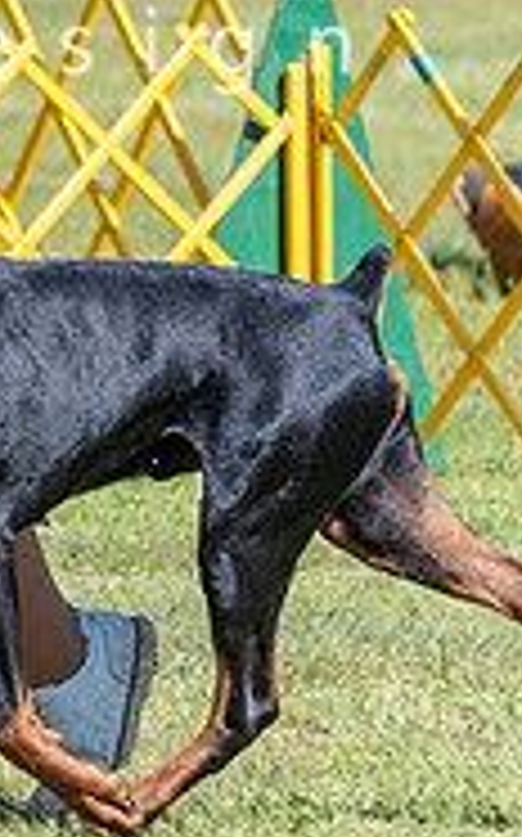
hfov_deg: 1.8
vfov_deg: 2.9
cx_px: -299
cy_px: 207
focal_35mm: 729
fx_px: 16619
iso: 800
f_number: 6.3
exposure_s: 1/2000
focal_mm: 197
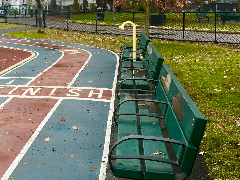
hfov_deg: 33.8
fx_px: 381
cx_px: 44
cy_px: 53
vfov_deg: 26.3
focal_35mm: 55
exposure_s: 1/40
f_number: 2.2
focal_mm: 4.15
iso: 25
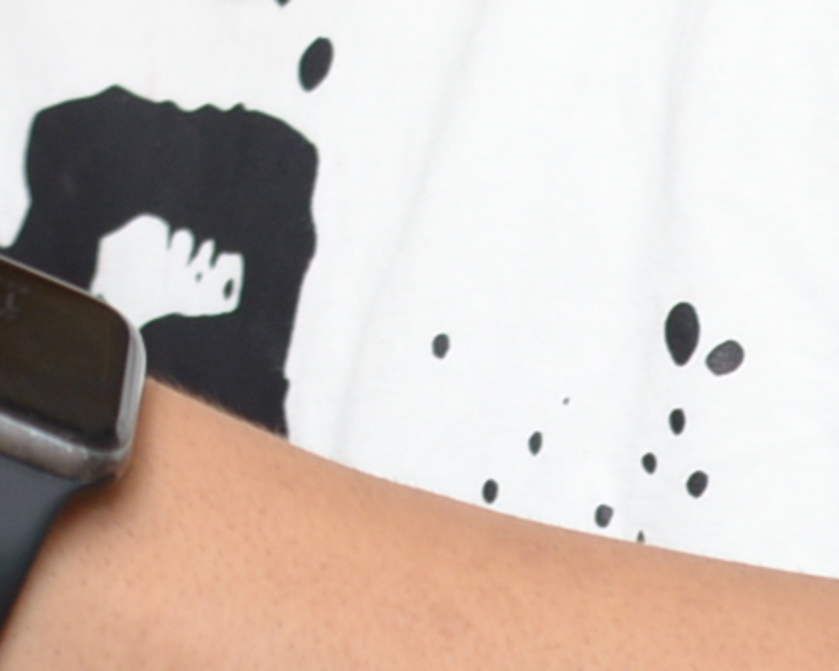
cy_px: -1010
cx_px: -92
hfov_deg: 3.1
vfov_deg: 2.5
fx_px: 15342
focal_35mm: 618
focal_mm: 75
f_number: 4.5
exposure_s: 1/200
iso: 250
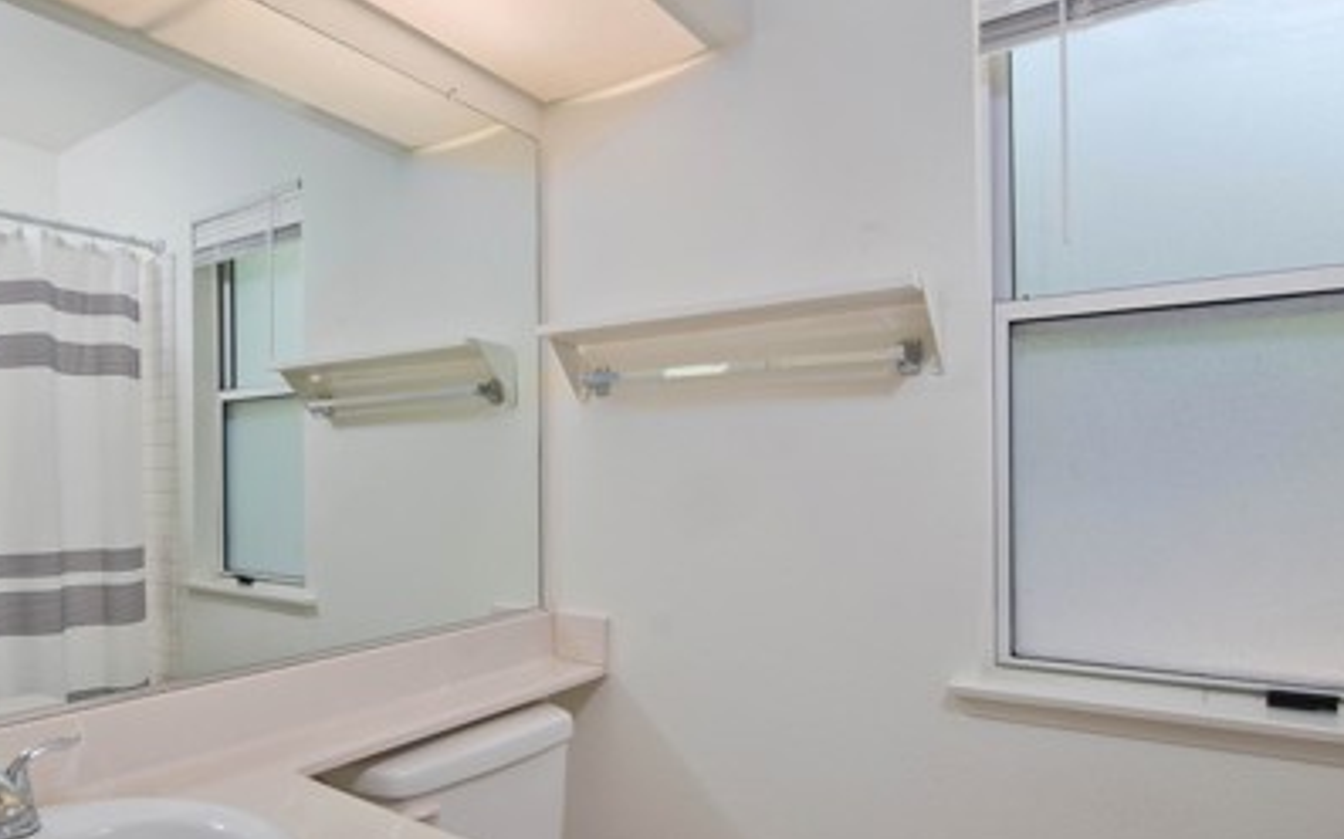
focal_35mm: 23
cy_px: 445
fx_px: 842
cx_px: 548
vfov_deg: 52.9
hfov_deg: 76.4
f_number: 5.6
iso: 400
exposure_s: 1/400
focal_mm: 14
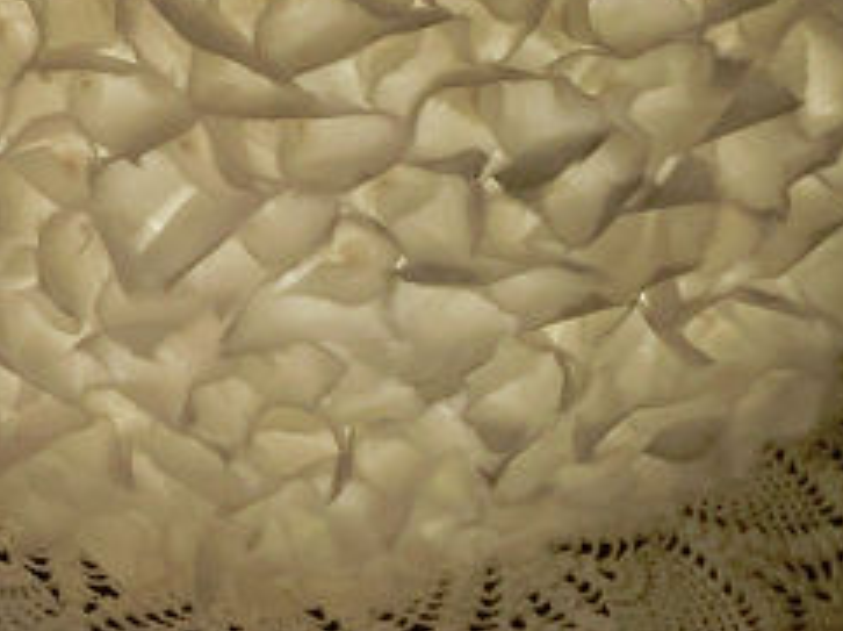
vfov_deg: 10.6
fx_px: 3382
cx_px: -226
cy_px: 234
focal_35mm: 139
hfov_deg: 13.7
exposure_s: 1/125
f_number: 3
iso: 100
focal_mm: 5
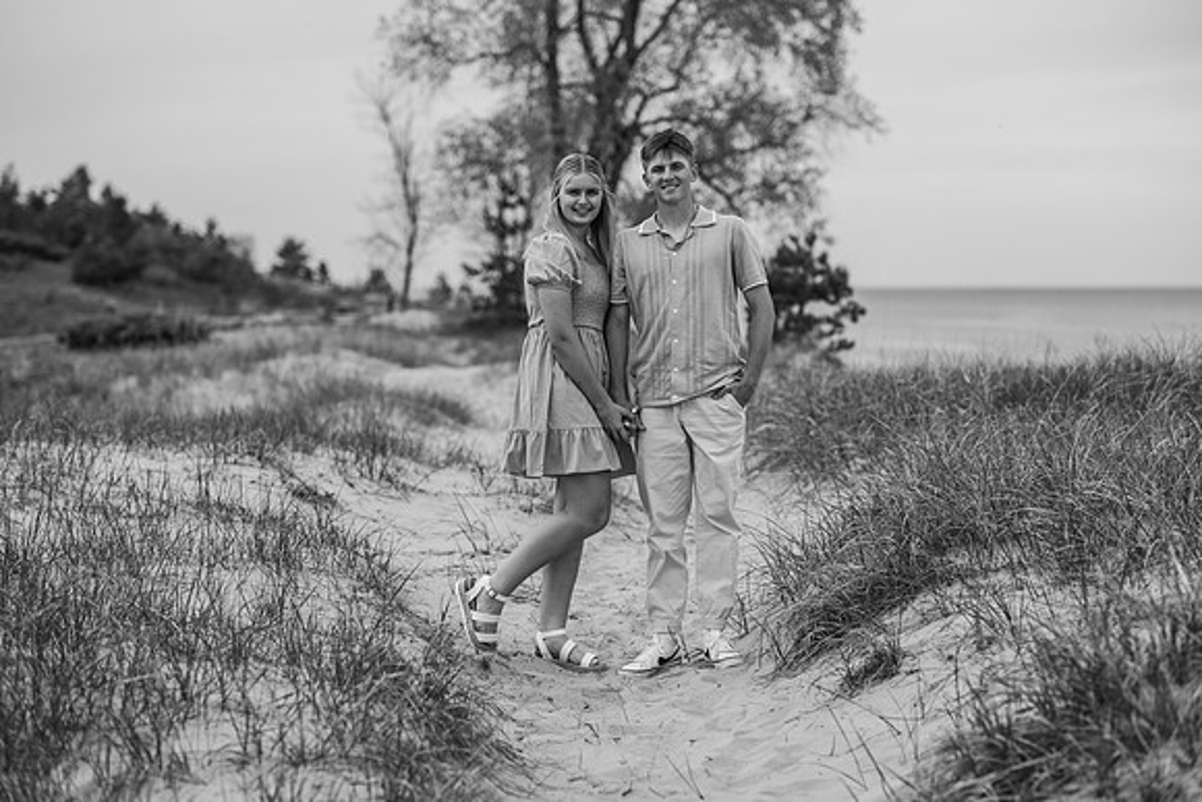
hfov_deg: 23.9
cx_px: 601
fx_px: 2839
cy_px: 401
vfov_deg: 16.1
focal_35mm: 85
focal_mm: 85
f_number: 2.8
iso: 200
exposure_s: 1/1000
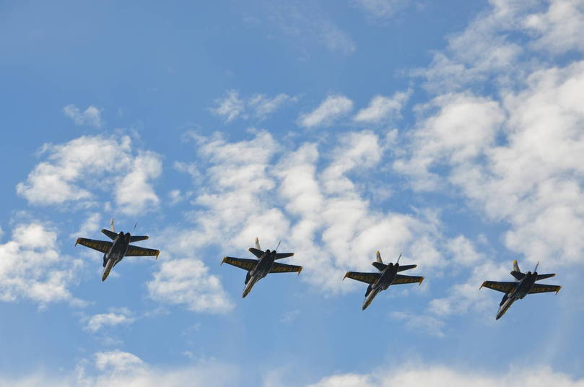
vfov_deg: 11.4
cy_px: 194
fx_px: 1943
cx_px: 292
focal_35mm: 120
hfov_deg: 17.1
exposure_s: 1/1000
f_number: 8
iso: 200
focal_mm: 80
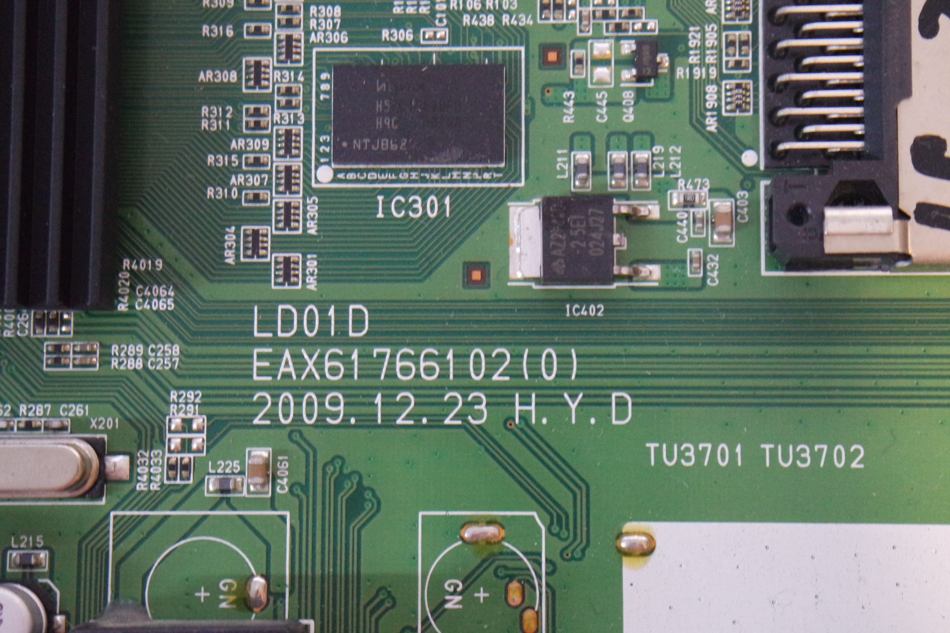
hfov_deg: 28.1
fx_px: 1900
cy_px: 316
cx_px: 475
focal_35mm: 72
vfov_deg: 18.9
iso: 3200
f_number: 5.6
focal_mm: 27
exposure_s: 1/30
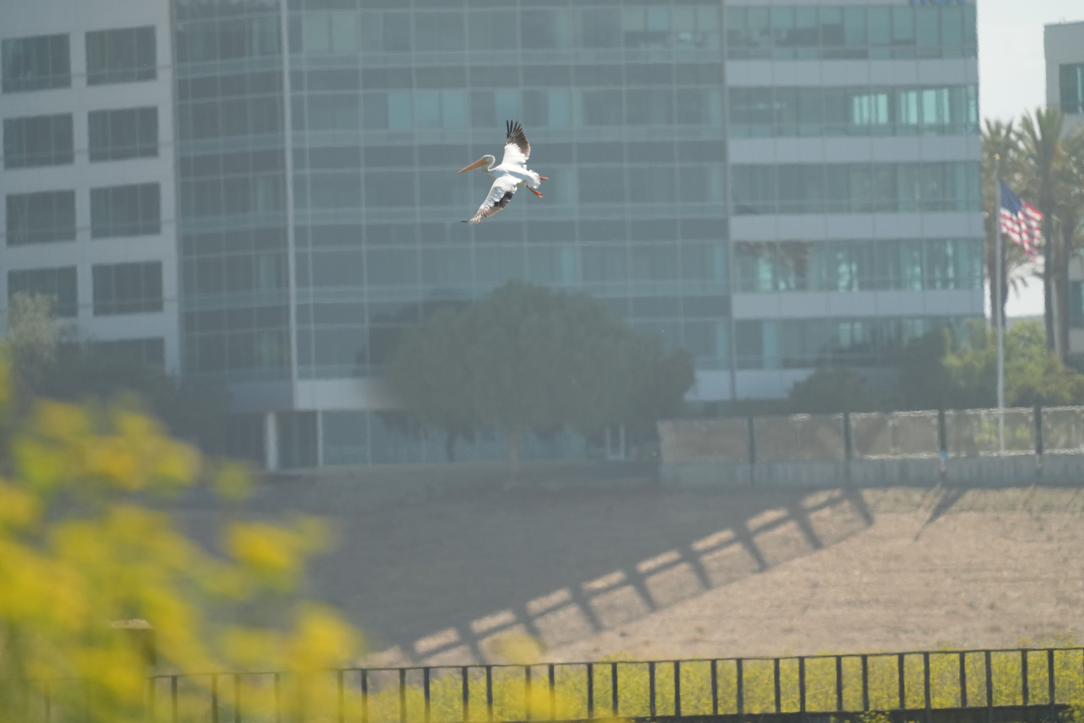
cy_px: 362
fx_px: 18065
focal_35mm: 600
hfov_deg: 3.4
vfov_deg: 2.3
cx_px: 542
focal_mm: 600
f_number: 5.6
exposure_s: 1/2500
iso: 800
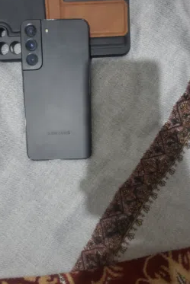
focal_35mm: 29
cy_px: 141
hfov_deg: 45.0
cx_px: 92
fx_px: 229
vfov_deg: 63.6
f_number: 1.5
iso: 250
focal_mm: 4.3
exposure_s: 1/11
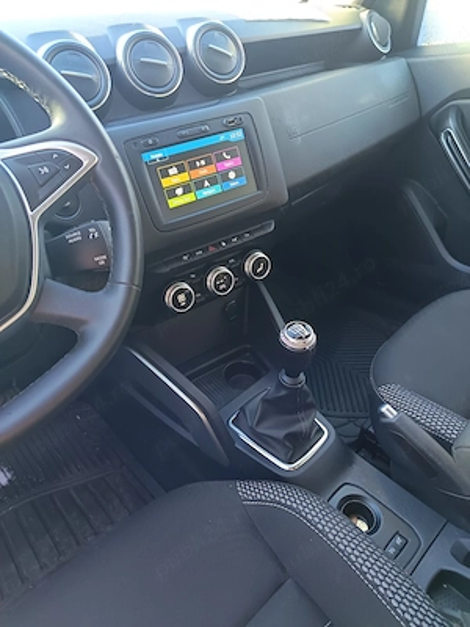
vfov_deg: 71.6
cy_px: 314
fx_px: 434
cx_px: 235
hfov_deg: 56.8
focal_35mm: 24
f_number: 1.75
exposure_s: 1/100
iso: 1610
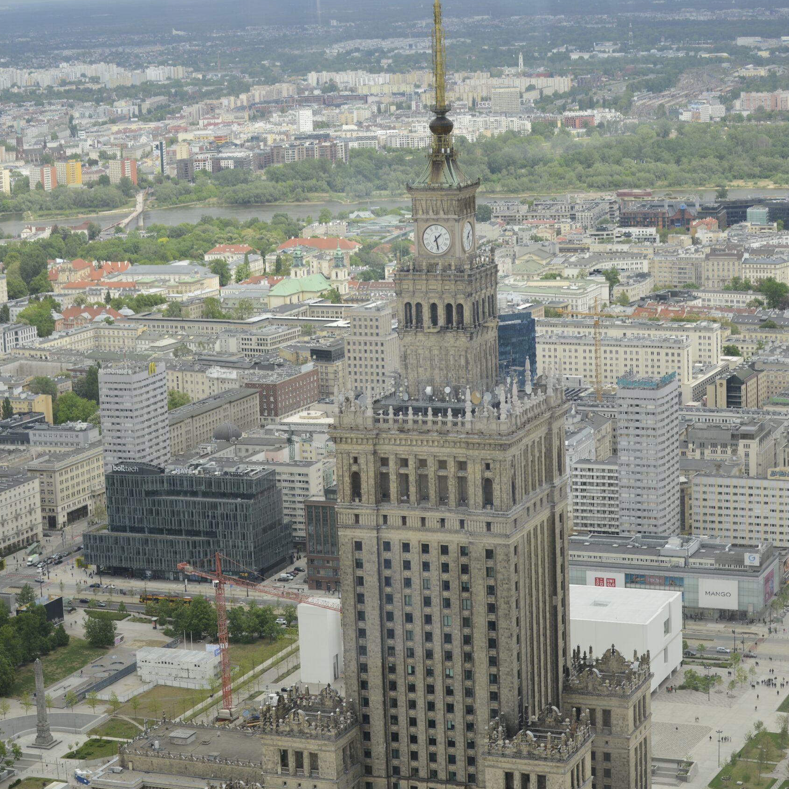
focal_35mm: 90
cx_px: 391
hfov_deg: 19.3
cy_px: 463
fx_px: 2321
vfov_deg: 19.3
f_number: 4
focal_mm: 70
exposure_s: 1/1600
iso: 400
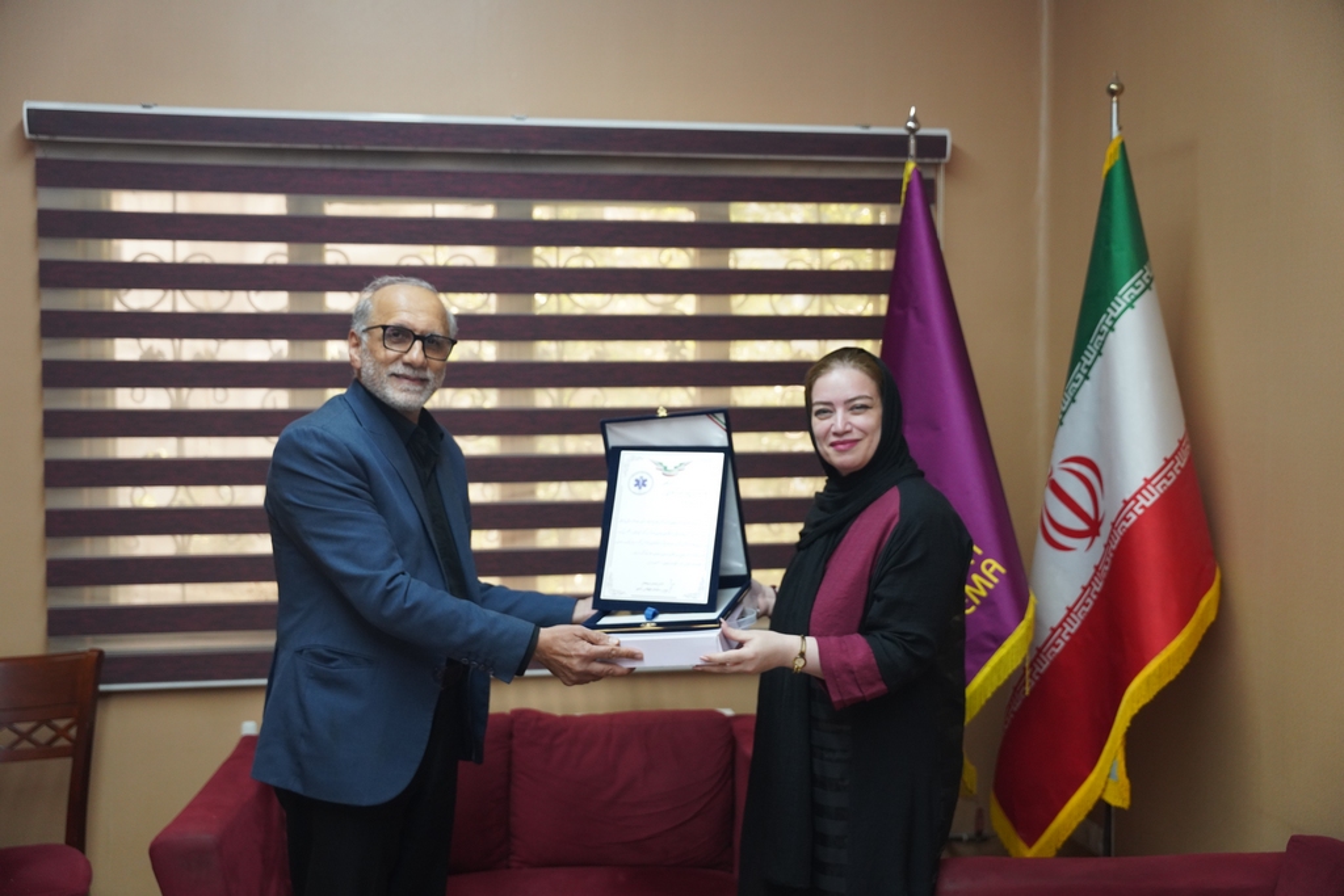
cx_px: 672
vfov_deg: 34.5
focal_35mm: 39
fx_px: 1445
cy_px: 448
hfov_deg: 49.9
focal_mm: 38.7
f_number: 3.2
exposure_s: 1/160
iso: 1600
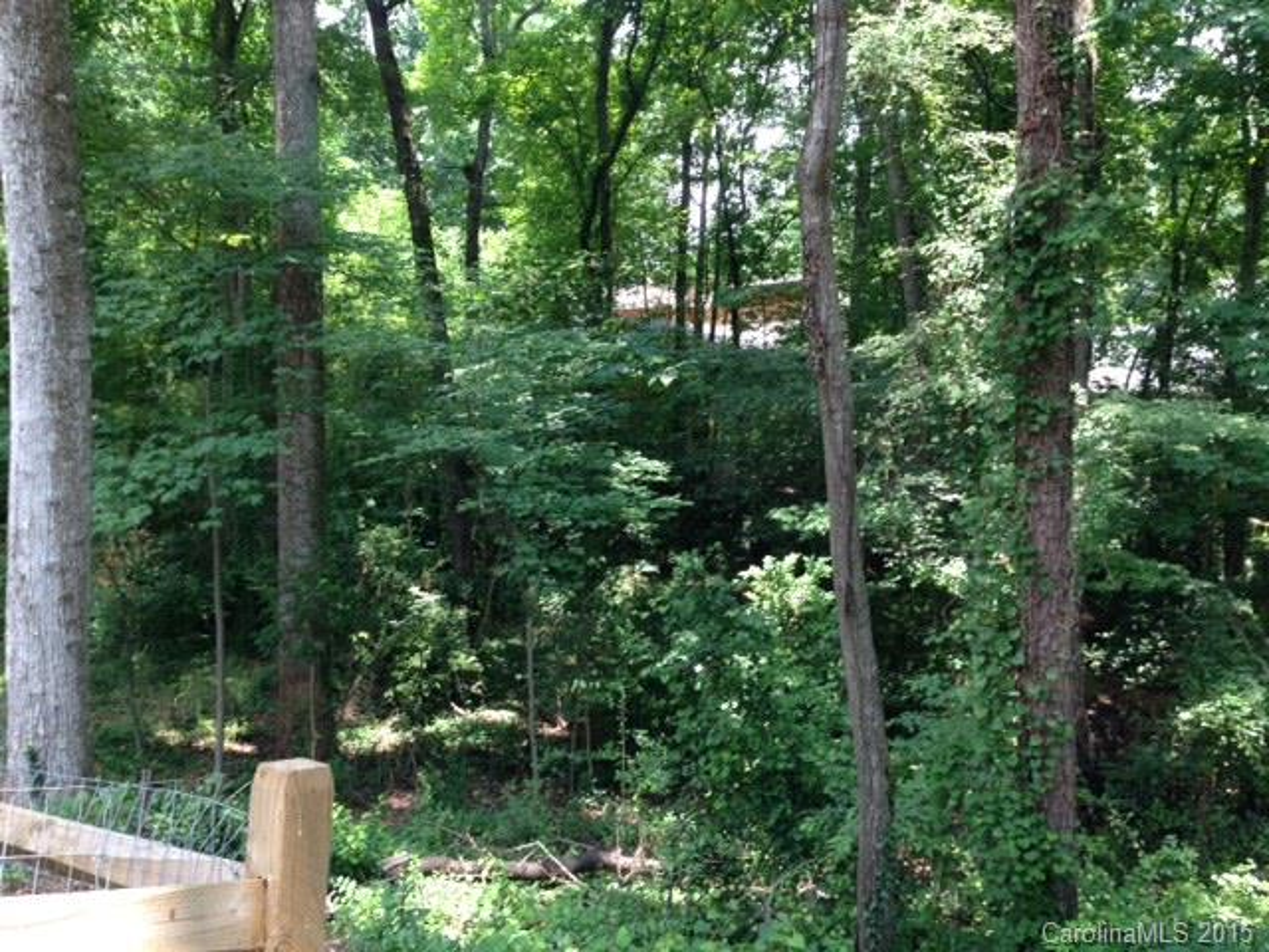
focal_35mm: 33
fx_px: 1210
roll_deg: -0.9
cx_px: 634
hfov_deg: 55.4
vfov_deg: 42.9
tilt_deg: -2.6
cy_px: 476
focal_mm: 4.12
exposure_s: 1/120
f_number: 2.4
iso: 64
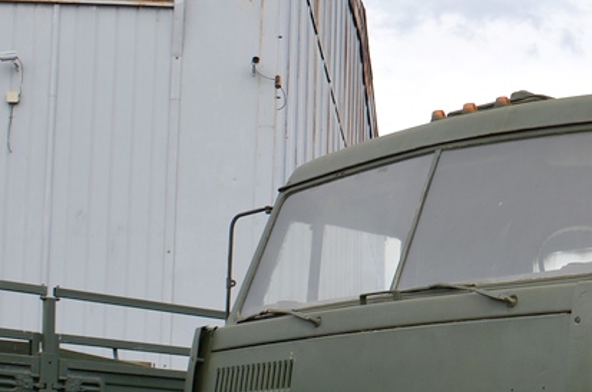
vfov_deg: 14.0
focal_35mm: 96
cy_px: 372
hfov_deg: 20.2
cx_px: 675
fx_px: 1576
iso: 125
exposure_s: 1/250
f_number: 8
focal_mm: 22
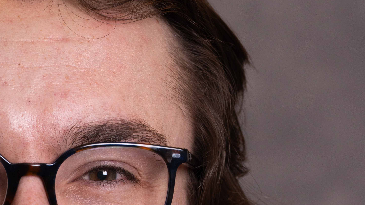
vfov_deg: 2.7
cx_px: -13
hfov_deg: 4.8
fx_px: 4335
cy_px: 461
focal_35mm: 448
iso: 160
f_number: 6.3
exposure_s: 1/160
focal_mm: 129
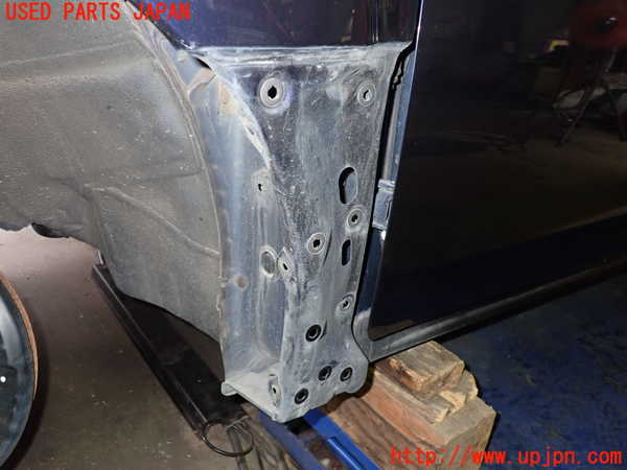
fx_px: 543
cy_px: 235
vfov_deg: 46.8
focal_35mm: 30
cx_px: 314
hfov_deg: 60.0
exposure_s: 1/30
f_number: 2.3
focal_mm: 5.4
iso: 200
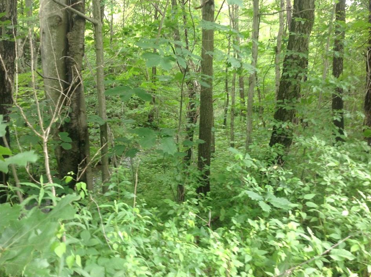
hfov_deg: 49.0
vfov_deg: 37.6
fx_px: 407
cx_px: 188
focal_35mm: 38
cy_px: 129
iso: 64
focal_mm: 4.28
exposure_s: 1/15
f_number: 2.4
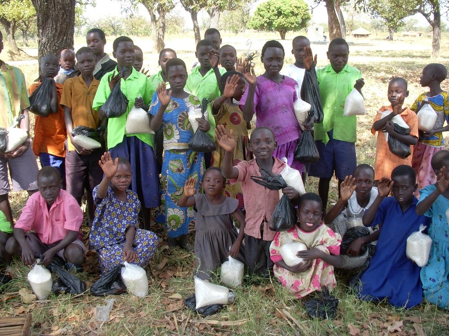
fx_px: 493
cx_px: 224
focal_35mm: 38
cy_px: 168
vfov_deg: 37.7
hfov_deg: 49.0
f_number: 3.3
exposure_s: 1/160
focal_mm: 6.3
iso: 100
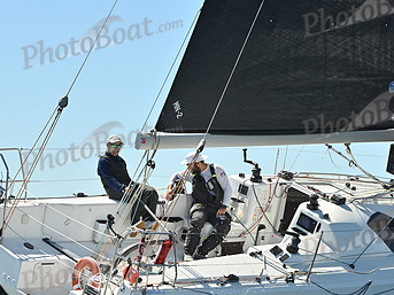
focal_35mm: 166
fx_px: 1889
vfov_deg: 8.9
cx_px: 244
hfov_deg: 11.9
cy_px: 189
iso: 320
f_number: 9
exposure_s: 1/1600
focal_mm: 102
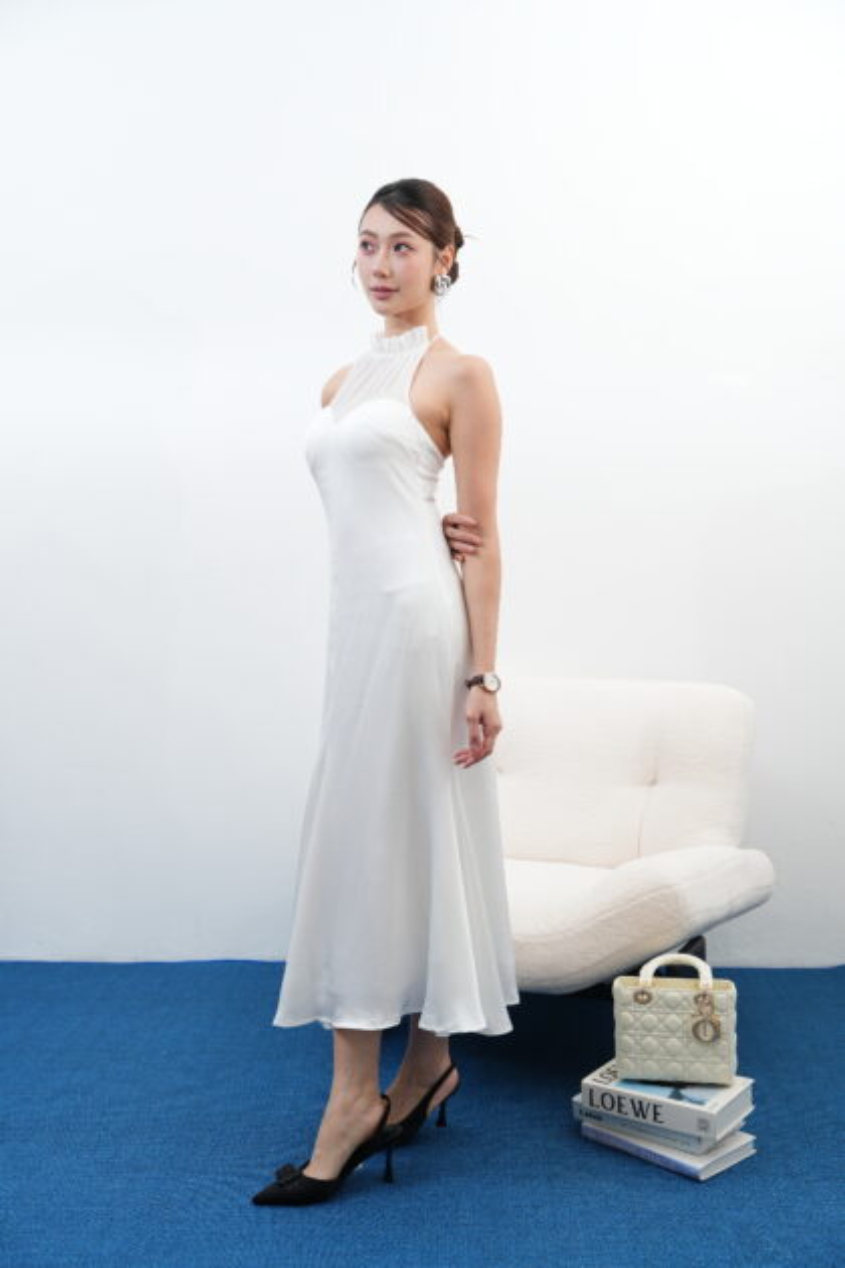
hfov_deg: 34.2
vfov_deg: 49.6
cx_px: 422
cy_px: 634
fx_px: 1373
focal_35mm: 39
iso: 320
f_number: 4.5
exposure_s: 1/200
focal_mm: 39
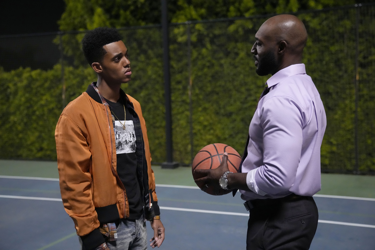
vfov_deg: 29.2
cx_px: 188
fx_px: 479
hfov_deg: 42.7
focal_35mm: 46
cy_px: 125
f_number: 2.8
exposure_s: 1/160
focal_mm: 46
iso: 10000
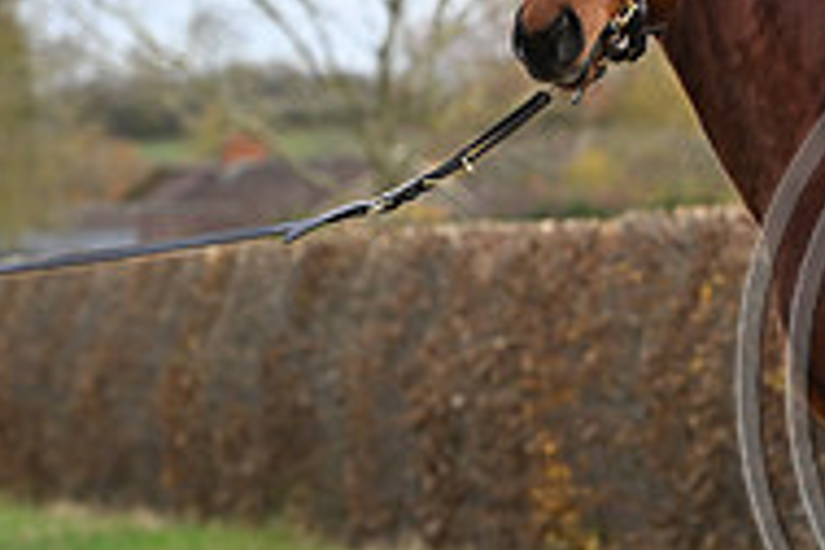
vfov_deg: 4.0
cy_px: 321
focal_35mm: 343
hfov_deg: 6.0
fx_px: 7860
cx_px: 1139
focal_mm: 112
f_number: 4
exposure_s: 1/1000
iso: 1000
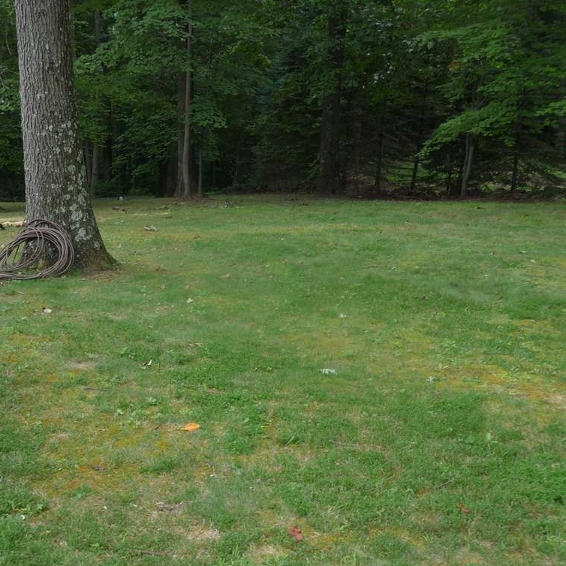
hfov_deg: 35.1
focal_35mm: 48
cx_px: 196
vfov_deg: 35.4
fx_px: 888
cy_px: 283
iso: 100
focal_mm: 6.7
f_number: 3.9
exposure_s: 1/30
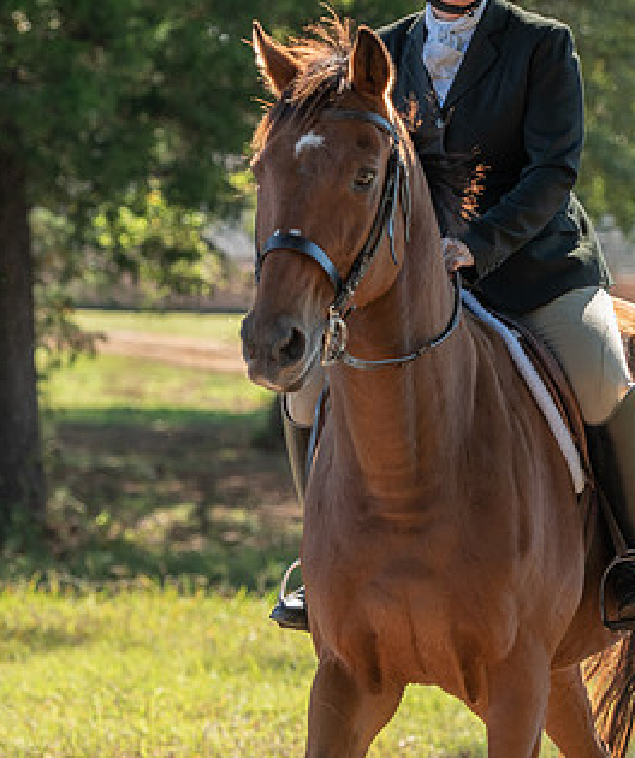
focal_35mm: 216
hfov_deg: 7.4
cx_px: 508
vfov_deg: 8.8
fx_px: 4935
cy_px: 282
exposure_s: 1/320
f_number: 4
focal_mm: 95
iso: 280
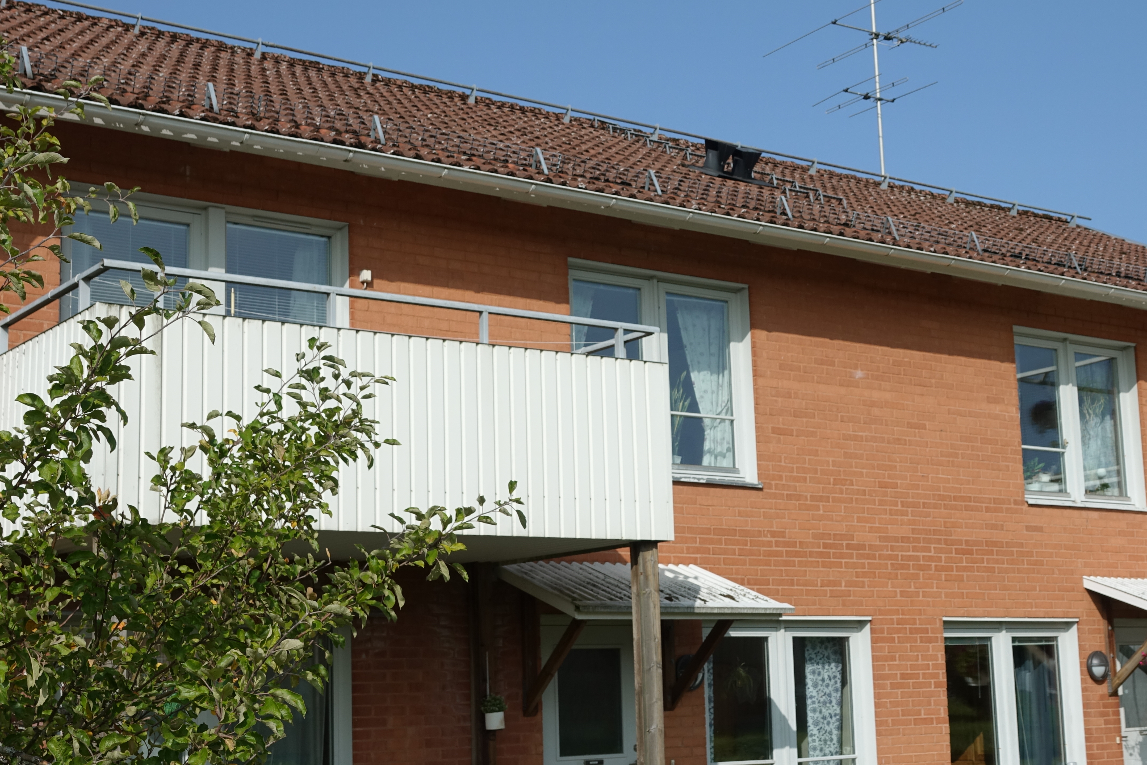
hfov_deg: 38.2
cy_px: 424
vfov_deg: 26.0
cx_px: 608
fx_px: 1657
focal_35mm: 52
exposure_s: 1/1000
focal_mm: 15.17
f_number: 4.5
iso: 100
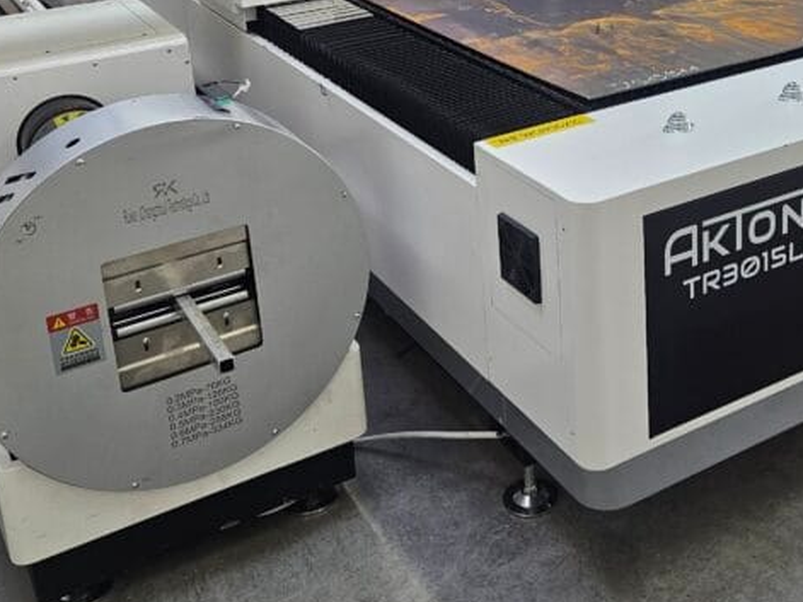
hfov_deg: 37.2
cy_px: 51
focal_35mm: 50
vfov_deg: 27.9
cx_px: 605
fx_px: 1160
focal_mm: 5.4
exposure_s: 1/180
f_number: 1.8
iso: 125
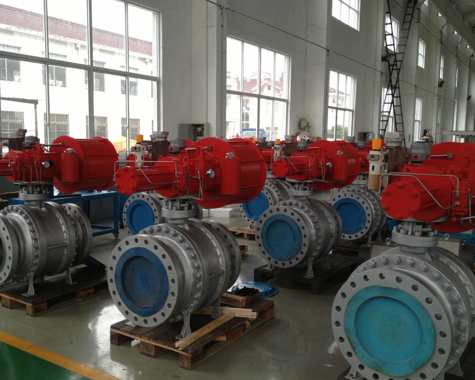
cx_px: 247
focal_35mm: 37
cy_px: 192
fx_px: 520
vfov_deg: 40.1
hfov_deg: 49.1
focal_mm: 4.28
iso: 100
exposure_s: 1/120
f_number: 2.4
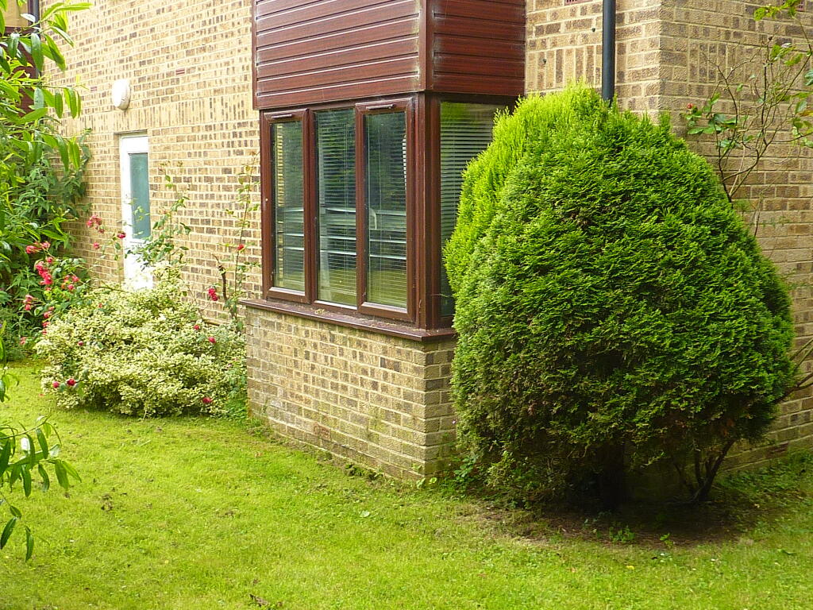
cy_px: 305
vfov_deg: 32.2
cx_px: 406
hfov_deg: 42.1
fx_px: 1057
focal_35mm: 45
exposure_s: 1/60
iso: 100
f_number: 3.3
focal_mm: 4.1
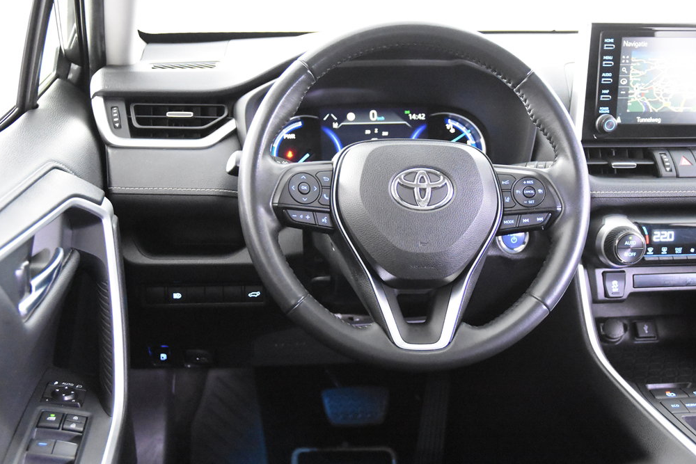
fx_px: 831
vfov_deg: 31.2
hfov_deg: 45.4
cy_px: 229
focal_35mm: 43
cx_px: 352
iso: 12800
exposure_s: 1/40
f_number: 3.2
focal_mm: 28
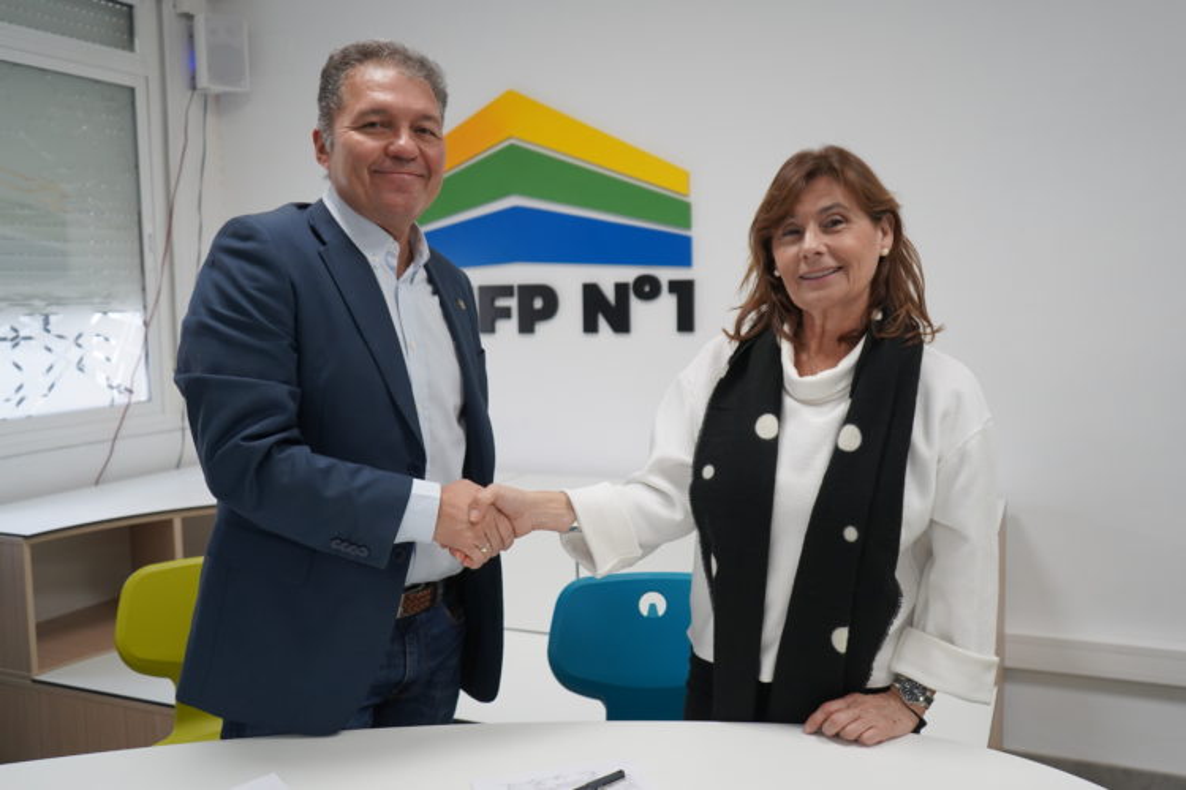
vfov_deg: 42.3
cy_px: 395
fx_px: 1021
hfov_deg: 60.3
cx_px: 593
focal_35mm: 31
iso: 1250
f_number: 4
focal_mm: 31
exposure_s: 1/160
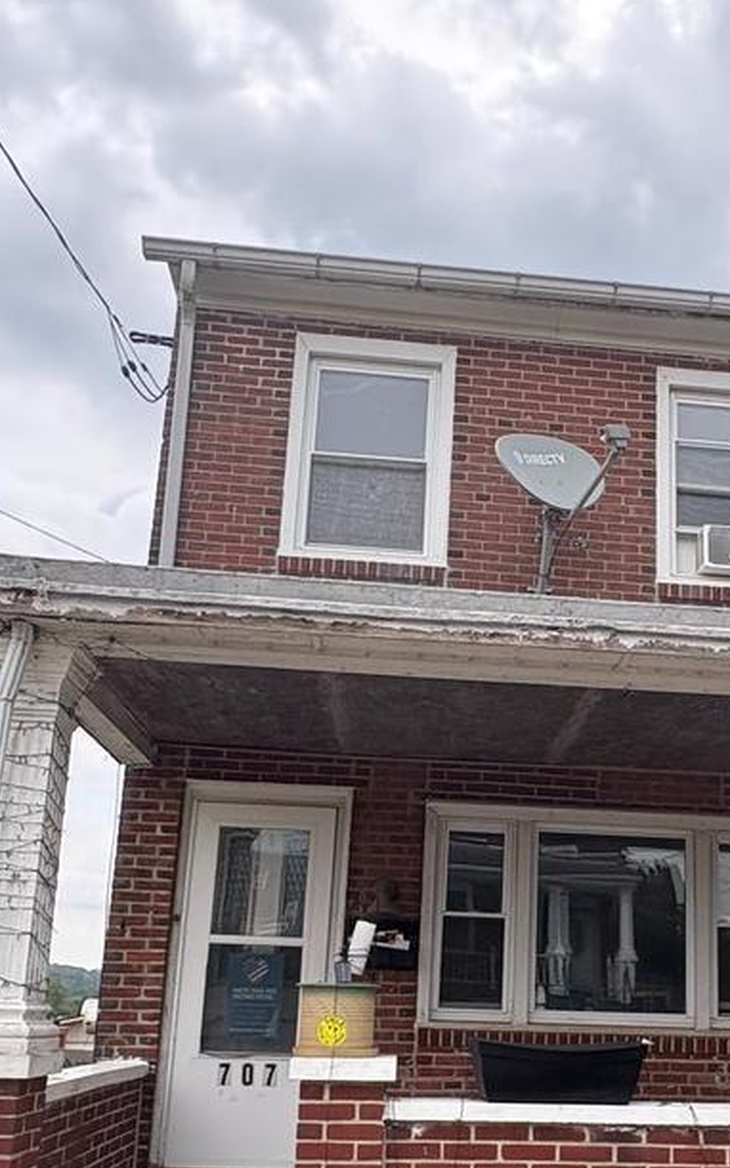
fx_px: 1114
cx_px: 529
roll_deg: -0.5
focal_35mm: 35
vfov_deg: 54.2
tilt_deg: +20.3
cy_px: 776
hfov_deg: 35.6
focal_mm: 2.22
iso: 64
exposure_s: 1/356
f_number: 2.2
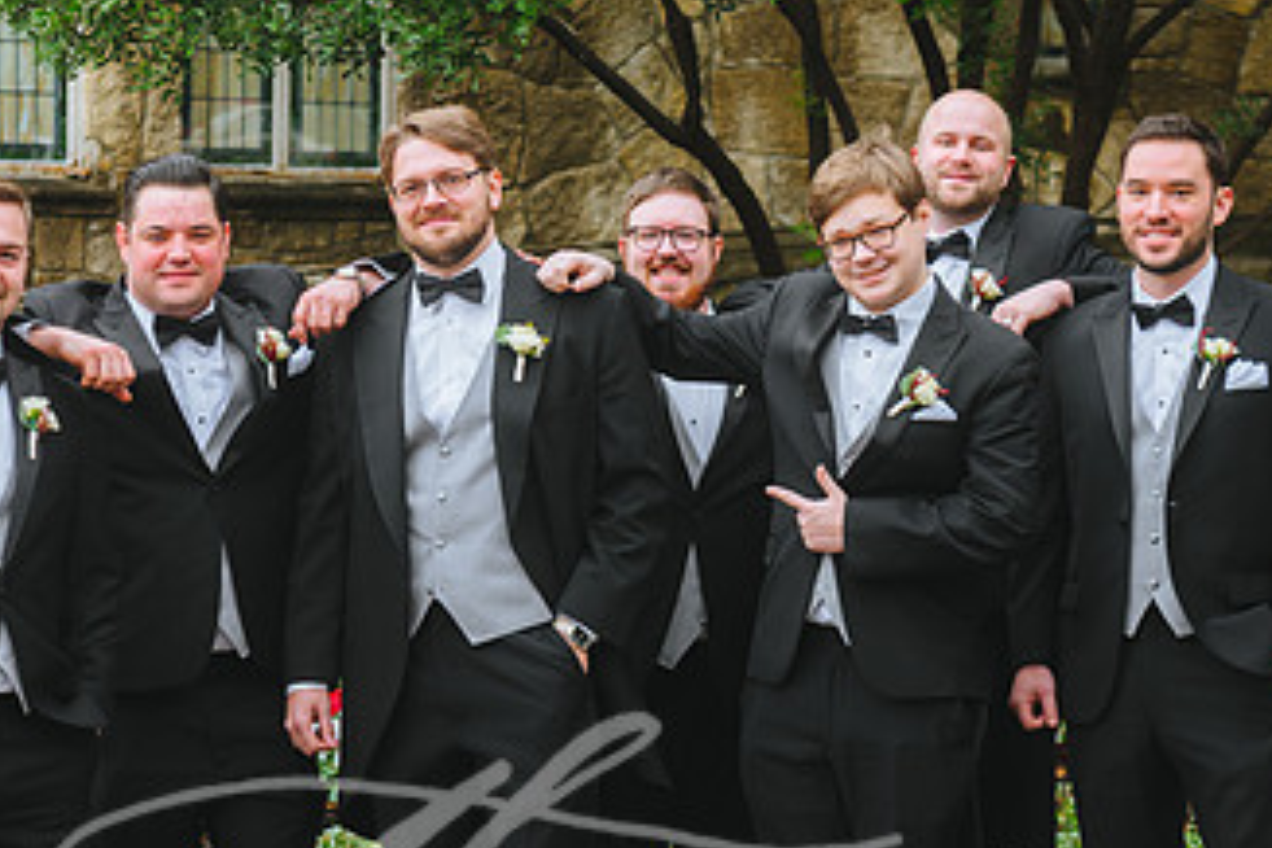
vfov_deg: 15.0
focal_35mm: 91
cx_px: 466
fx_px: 3215
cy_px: 474
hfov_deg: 22.3
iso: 250
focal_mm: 50
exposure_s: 1/320
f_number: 3.5
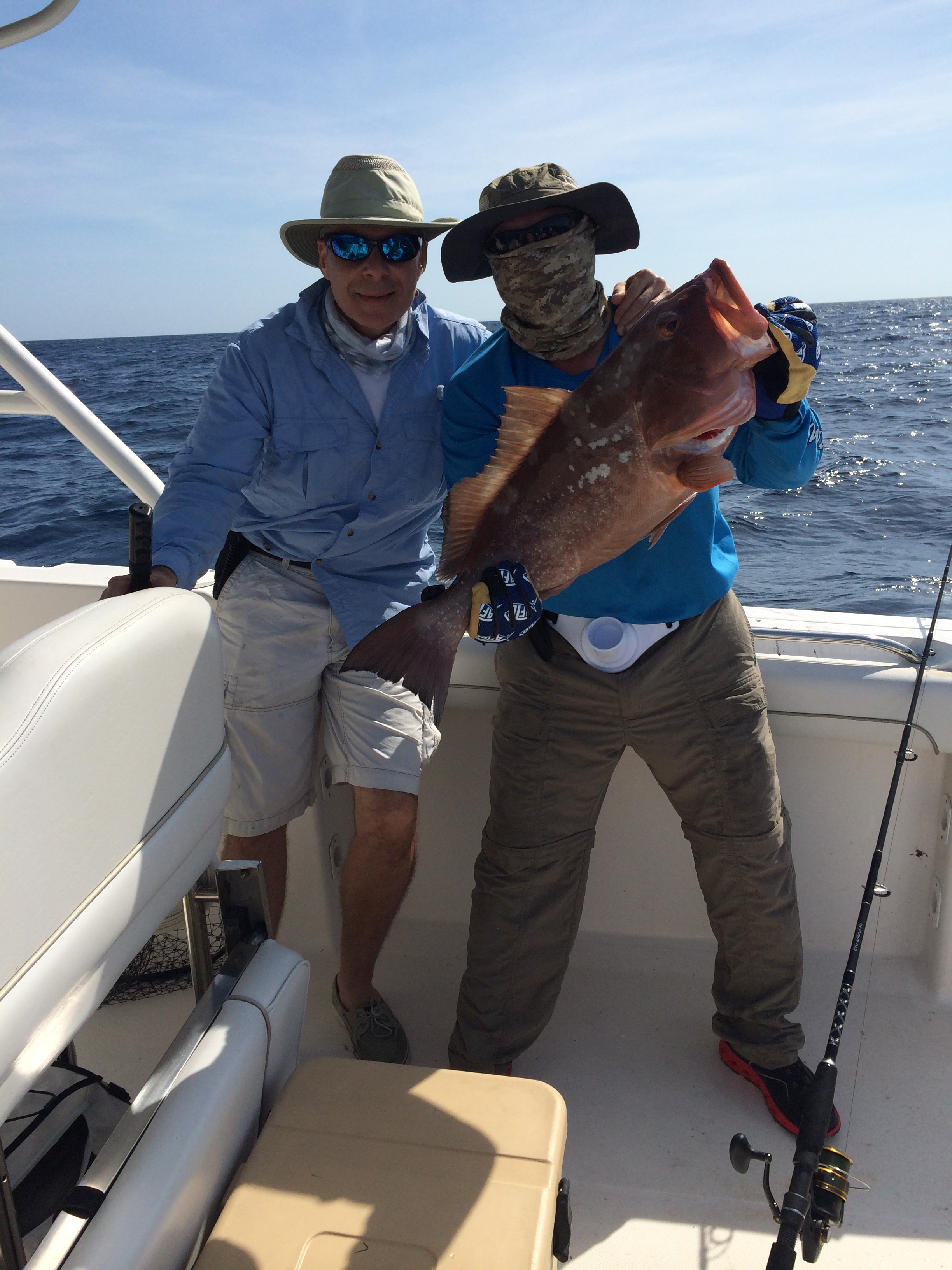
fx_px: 1100
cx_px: 476
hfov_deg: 46.8
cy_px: 635
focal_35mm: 30
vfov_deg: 60.0
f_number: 2.2
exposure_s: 1/4115
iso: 40
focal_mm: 4.12
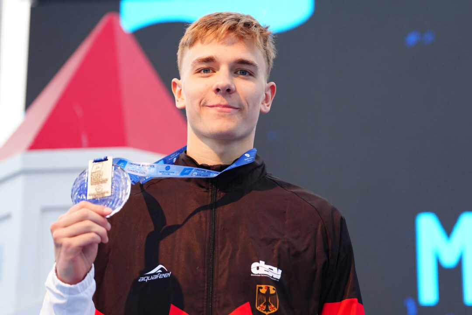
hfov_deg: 17.6
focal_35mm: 116
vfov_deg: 11.8
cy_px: 158
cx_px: 236
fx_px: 1521
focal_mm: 116
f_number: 2.8
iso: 2000
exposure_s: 1/1000
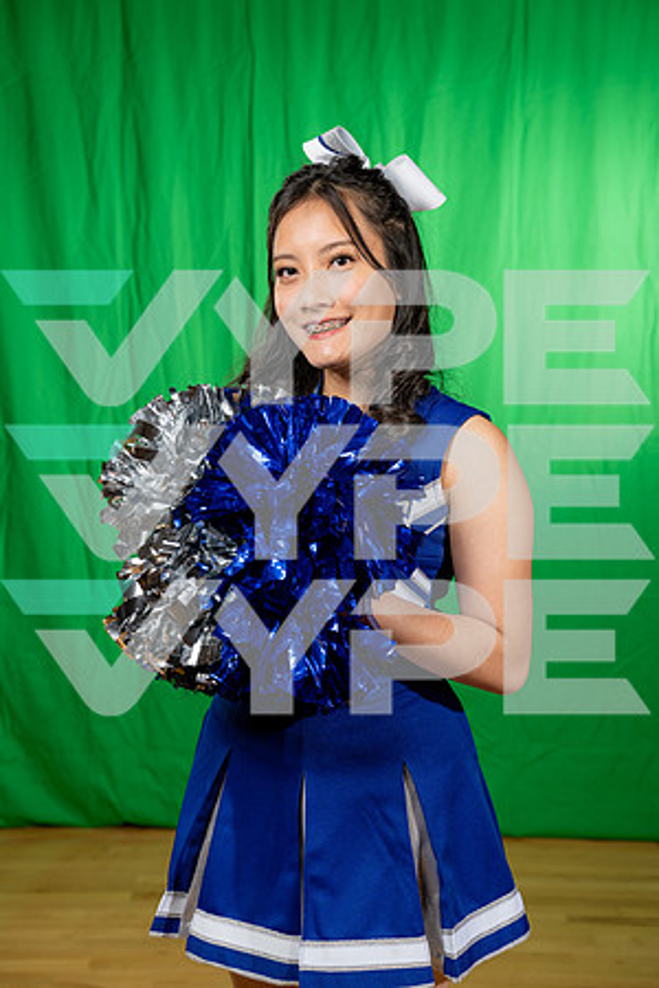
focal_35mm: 59
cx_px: 330
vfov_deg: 33.9
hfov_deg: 23.0
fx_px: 1620
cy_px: 494
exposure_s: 1/250
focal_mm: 59
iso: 160
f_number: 5
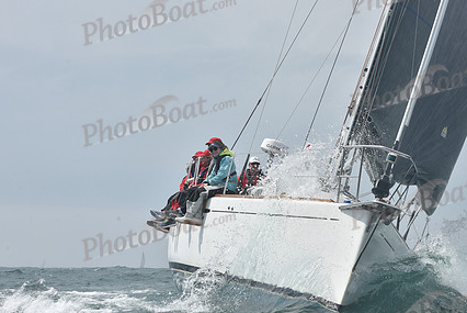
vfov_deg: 10.1
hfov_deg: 15.0
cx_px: 294
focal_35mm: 136
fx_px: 1766
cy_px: 160
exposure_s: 1/800
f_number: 14
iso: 320
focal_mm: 100
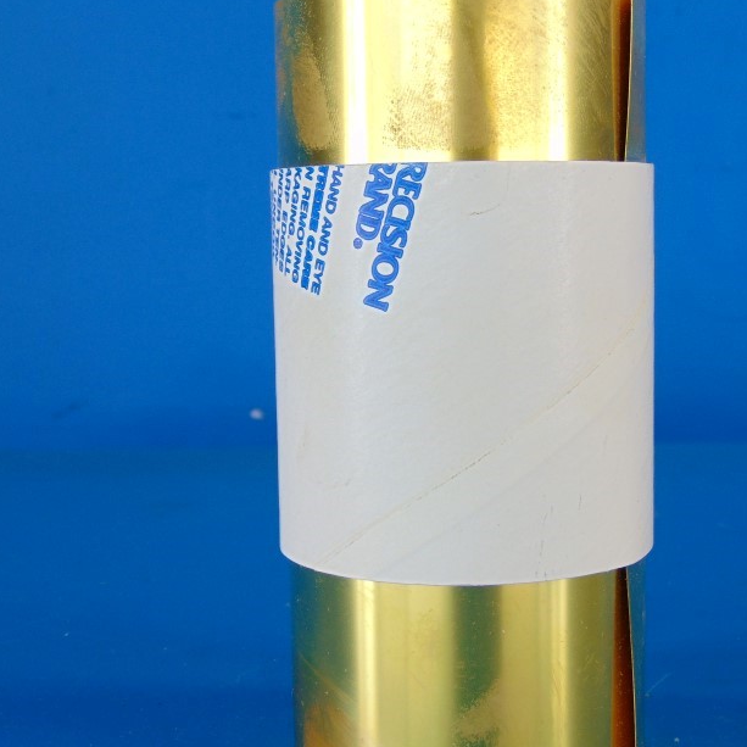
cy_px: 386
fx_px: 1514
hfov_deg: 27.6
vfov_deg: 27.7
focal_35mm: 62
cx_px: 461
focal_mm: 7.6
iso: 80
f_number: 3.3
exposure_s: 1/60
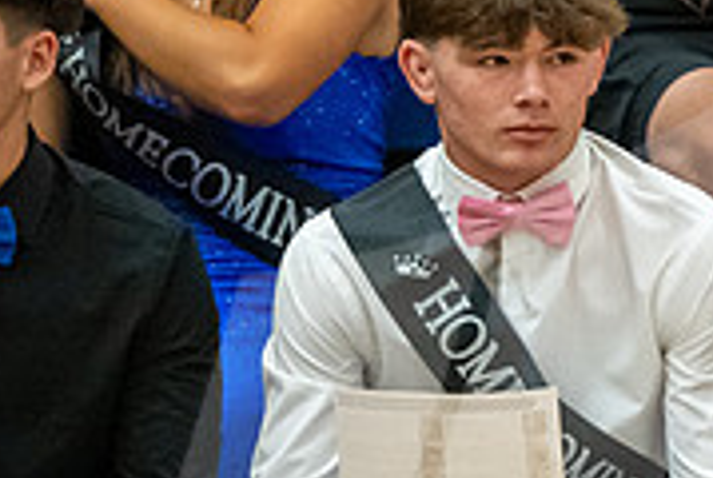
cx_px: 695
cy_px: 175
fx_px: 19898
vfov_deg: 1.4
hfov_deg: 2.1
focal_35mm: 1003
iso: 3200
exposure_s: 1/500
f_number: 2.8
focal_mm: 200
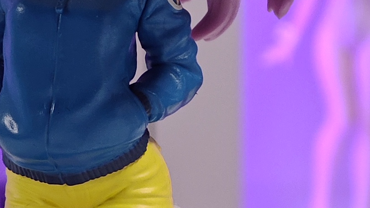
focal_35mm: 320
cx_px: 211
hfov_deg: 6.7
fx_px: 3139
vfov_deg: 3.8
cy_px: 98
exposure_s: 1/20.7
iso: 400
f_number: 2.4
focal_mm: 7.48
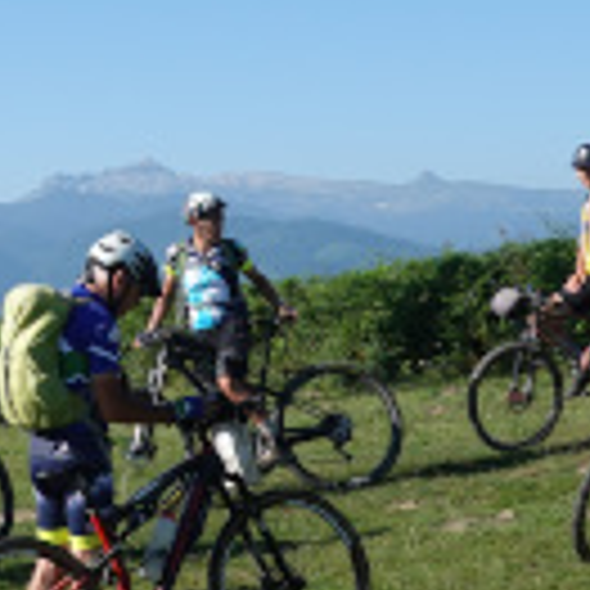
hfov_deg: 15.9
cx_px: -32
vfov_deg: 16.1
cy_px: 52
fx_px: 2063
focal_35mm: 107
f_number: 5.6
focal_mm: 12.25
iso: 125
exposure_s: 1/400
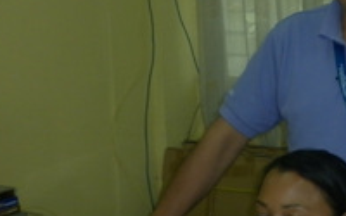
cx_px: 541
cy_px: 130
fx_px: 896
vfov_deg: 13.8
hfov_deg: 18.8
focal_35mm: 95
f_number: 2.8
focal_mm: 5
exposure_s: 1/30
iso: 100
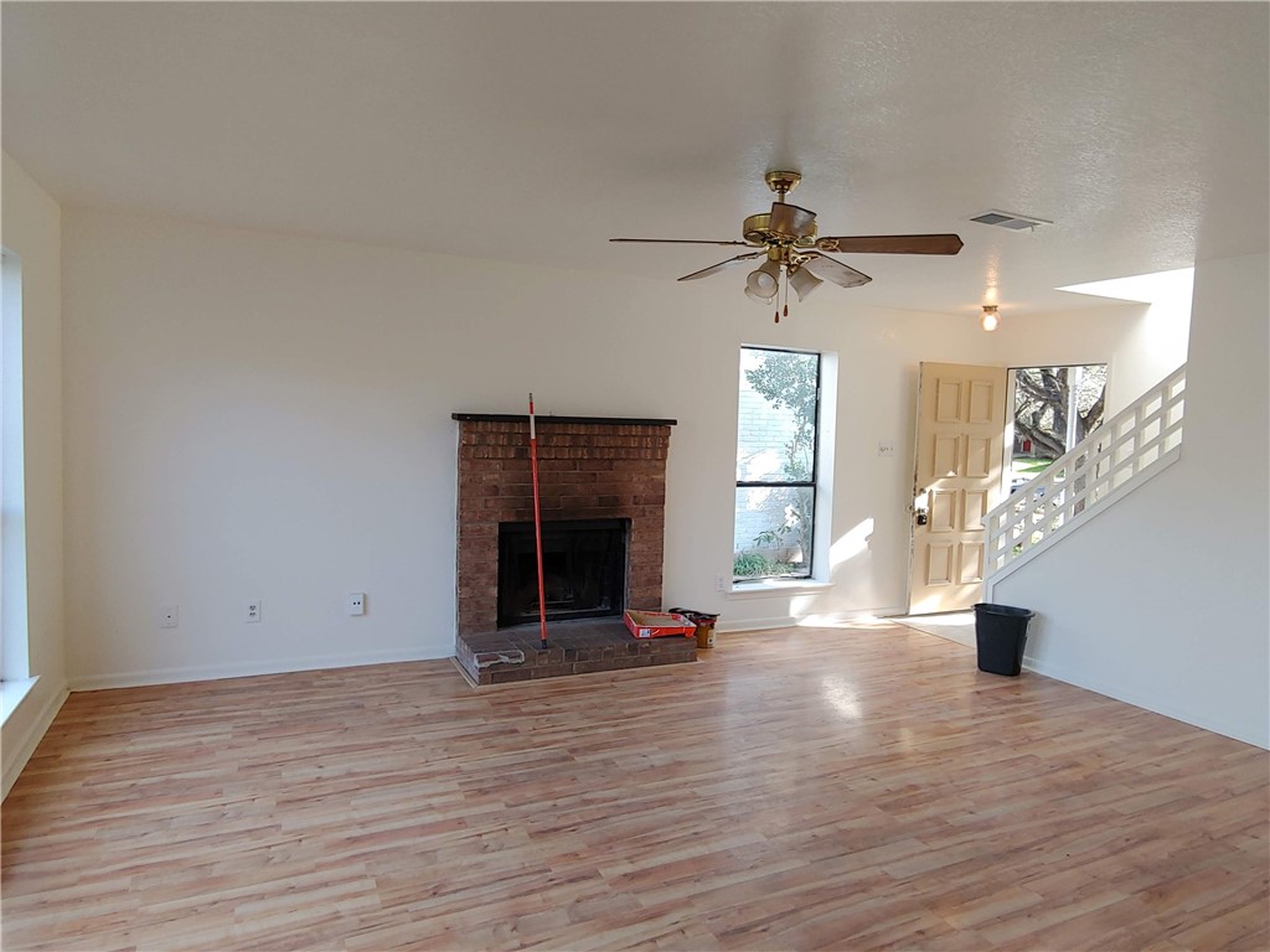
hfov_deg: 81.7
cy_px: 476
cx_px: 635
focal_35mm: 20
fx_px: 734
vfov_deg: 66.0
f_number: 1.9
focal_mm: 2.18
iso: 50
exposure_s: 1/40
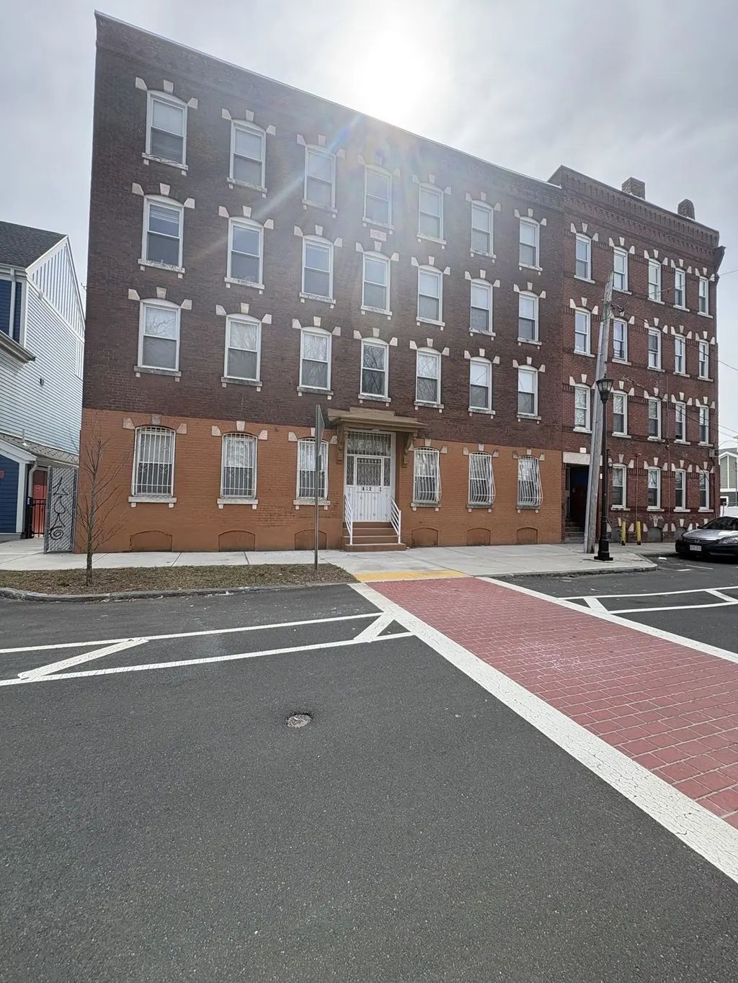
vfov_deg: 102.1
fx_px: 398
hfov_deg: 85.7
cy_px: 492
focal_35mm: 14
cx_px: 369
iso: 50
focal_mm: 2.22
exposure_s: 1/993
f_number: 2.2
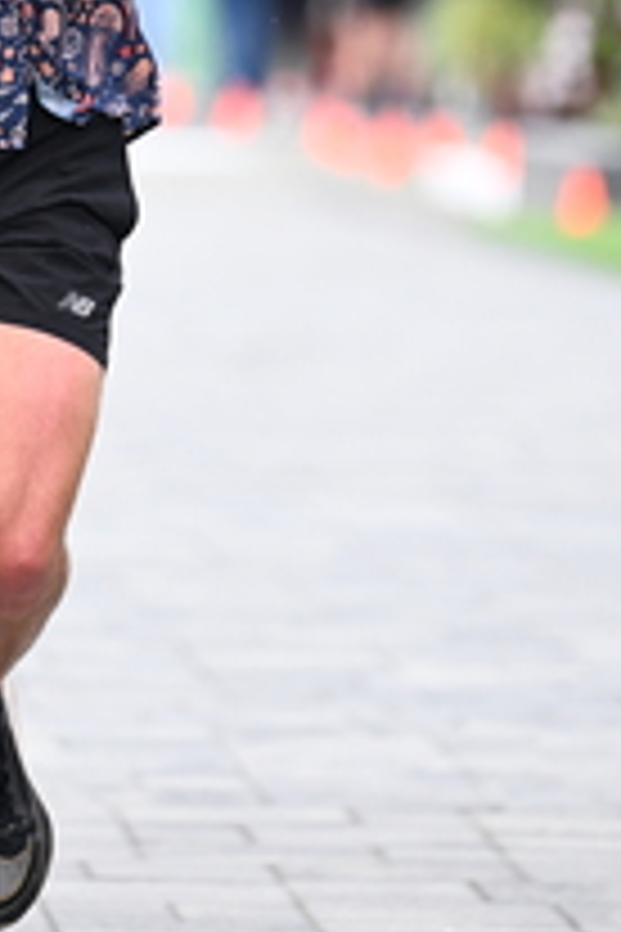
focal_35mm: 451
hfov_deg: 3.0
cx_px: 101
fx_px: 11669
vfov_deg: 4.6
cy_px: 50
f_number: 2.8
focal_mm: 170
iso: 1250
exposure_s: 1/1600
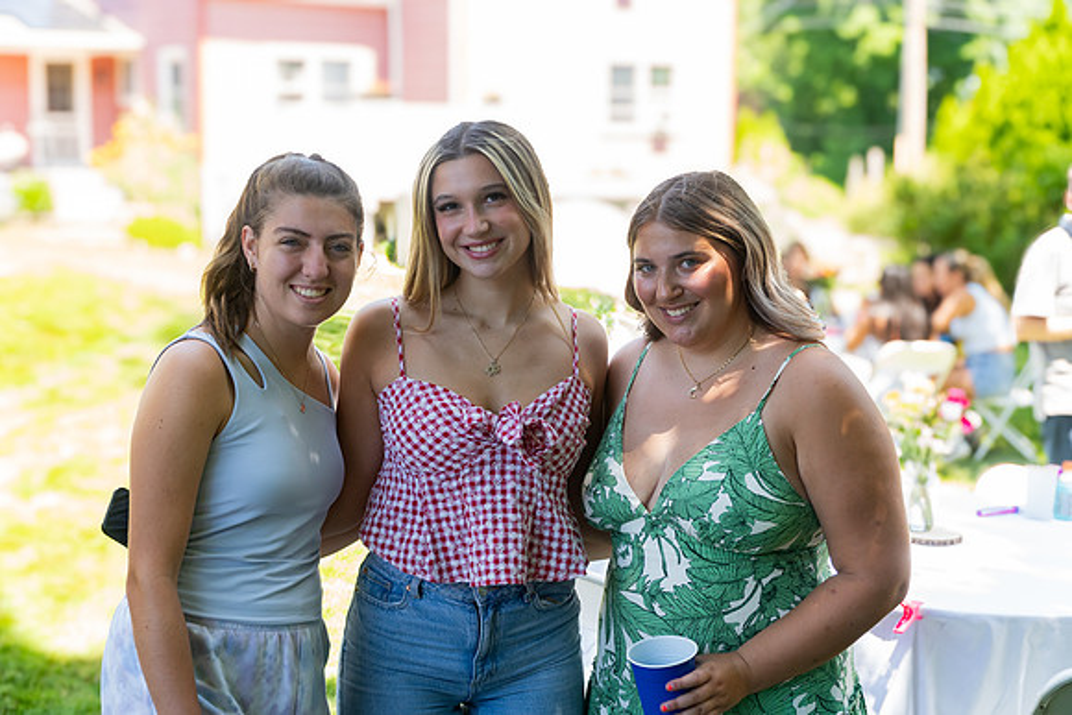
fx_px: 1653
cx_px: 536
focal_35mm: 56
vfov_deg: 24.4
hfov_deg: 35.9
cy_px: 358
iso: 640
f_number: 4.5
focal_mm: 37
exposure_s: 1/200
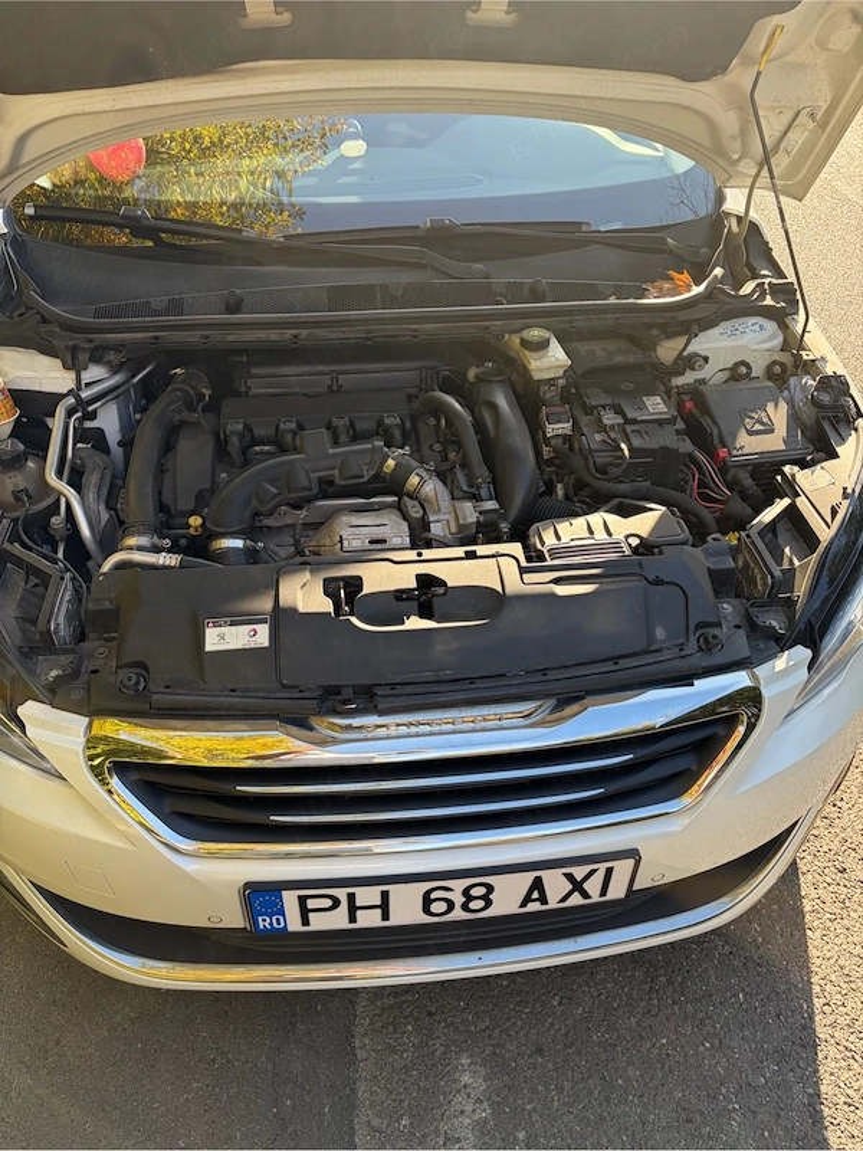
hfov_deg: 53.1
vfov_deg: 67.3
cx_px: 432
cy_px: 576
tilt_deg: -40.2
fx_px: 864
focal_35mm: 26
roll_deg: +0.0
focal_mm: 5.96
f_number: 1.6
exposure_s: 1/343
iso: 64
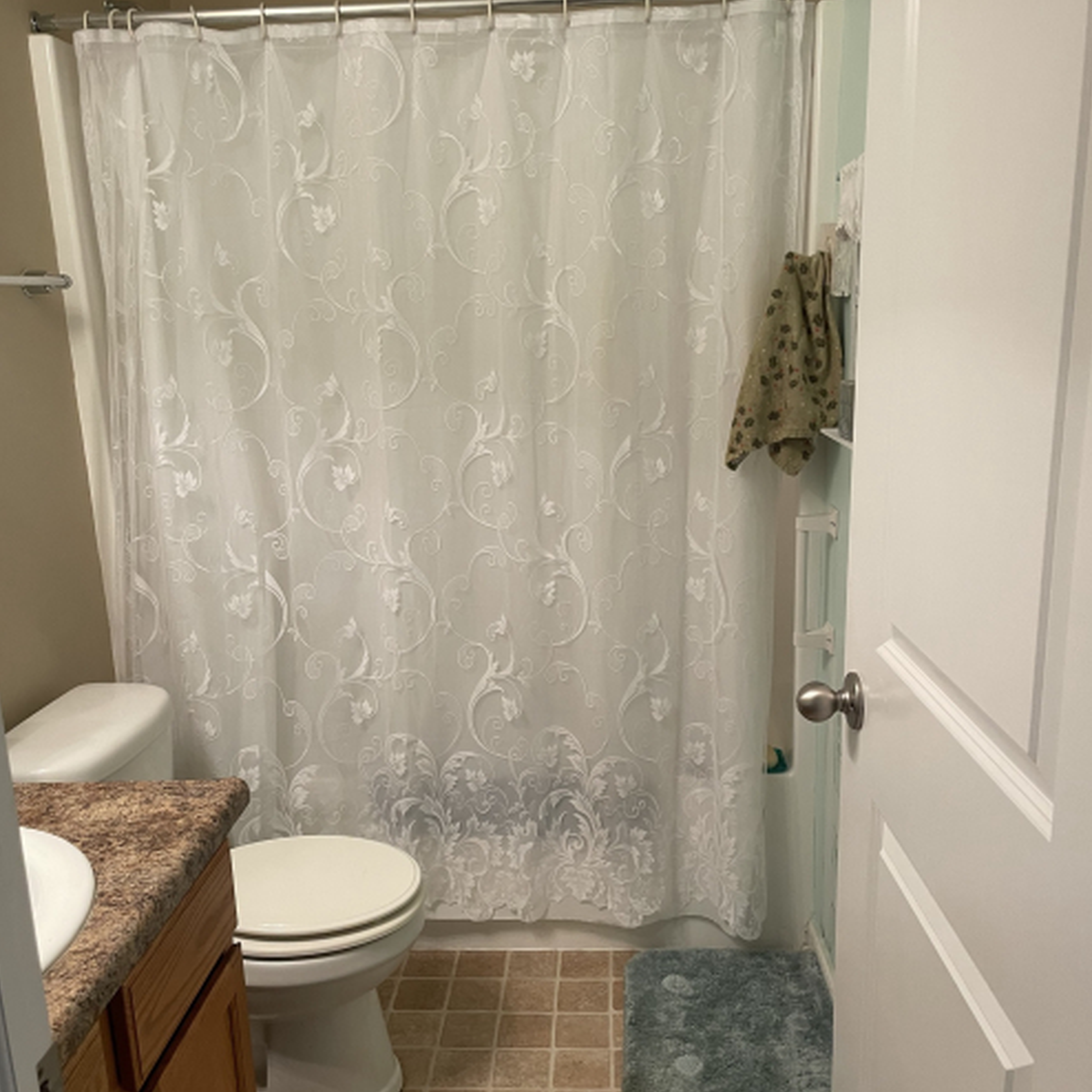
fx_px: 1106
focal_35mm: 31
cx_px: 542
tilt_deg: -12.9
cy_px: 580
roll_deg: +2.3
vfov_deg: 52.5
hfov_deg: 52.5
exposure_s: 1/60
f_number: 1.6
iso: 125
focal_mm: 4.2
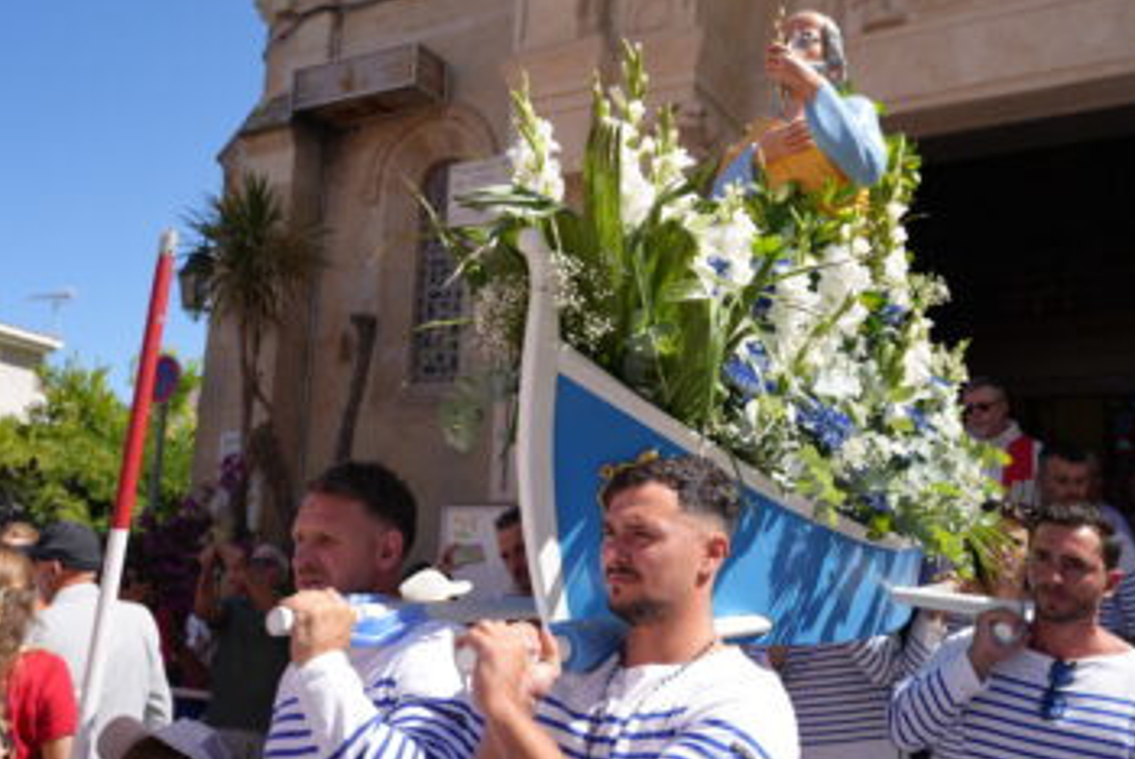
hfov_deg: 58.7
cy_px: 342
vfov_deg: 41.1
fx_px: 1010
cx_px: 584
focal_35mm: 32
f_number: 4.5
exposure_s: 1/500
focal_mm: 28
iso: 100
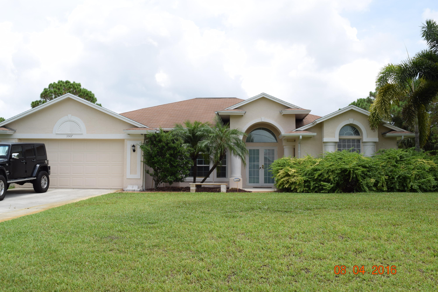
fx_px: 438
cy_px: 146
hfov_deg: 53.1
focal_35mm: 36
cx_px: 219
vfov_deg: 36.9
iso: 100
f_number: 16
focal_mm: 24
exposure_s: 1/50
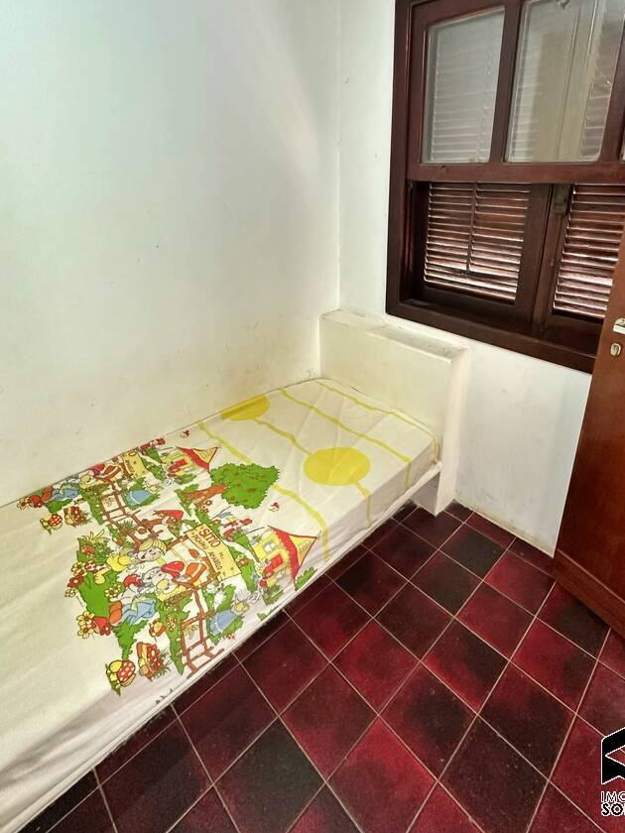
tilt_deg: -17.6
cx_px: 354
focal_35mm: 18
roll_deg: -0.6
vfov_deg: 86.4
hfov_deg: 71.3
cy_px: 325
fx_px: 433
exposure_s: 1/60
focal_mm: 2.22
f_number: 2.2
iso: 320
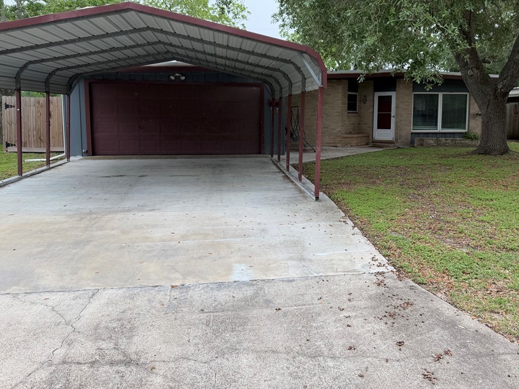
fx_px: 435
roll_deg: +0.0
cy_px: 155
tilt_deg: -5.3
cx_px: 294
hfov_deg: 61.4
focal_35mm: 29
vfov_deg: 48.0
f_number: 1.78
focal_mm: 6.76
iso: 80
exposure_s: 1/742
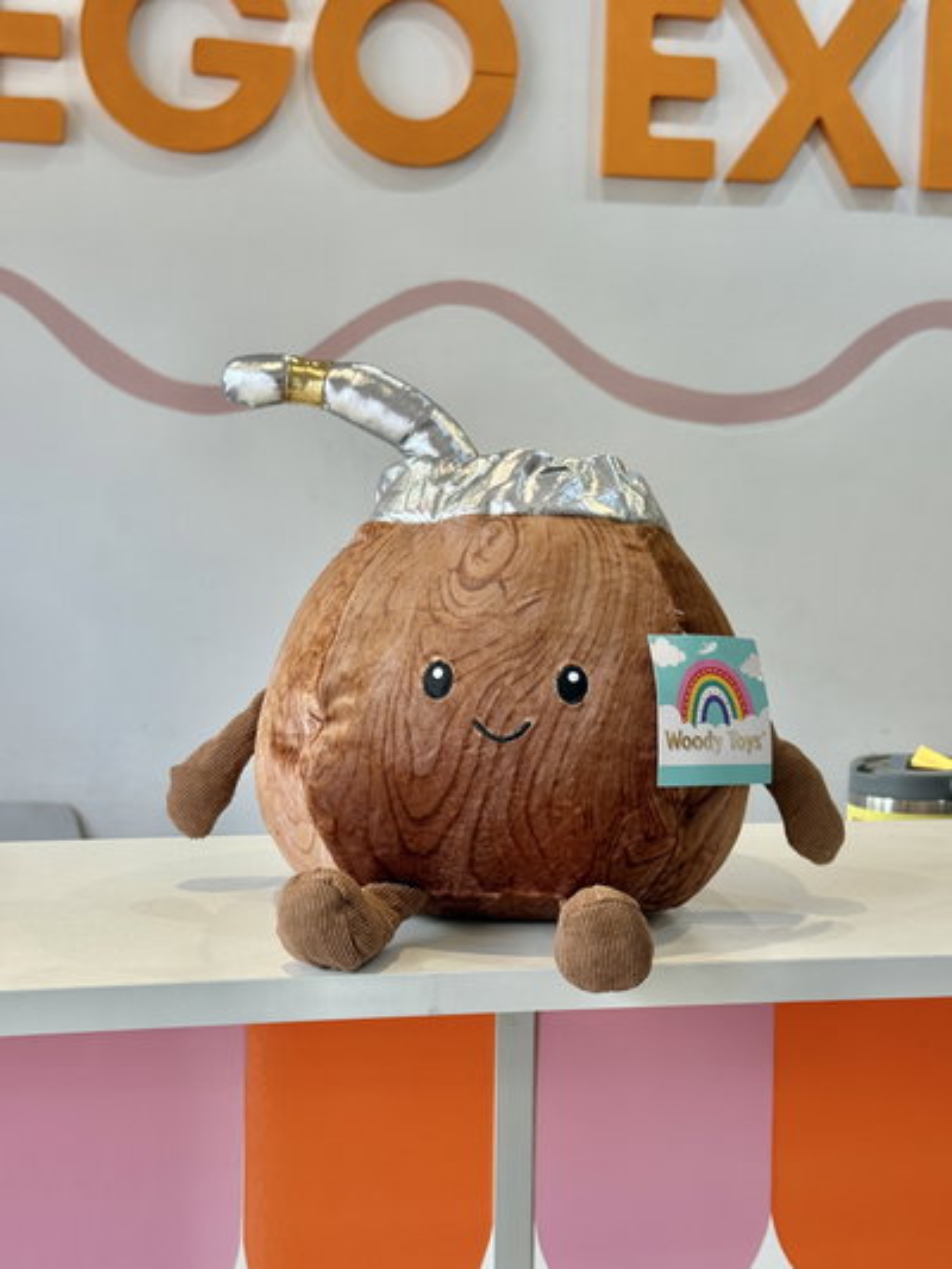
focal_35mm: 48
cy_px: 634
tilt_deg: -3.0
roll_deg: -0.9
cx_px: 476
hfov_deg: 30.3
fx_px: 1759
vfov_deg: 39.6
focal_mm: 6.76
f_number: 1.78
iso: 100
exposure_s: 1/72
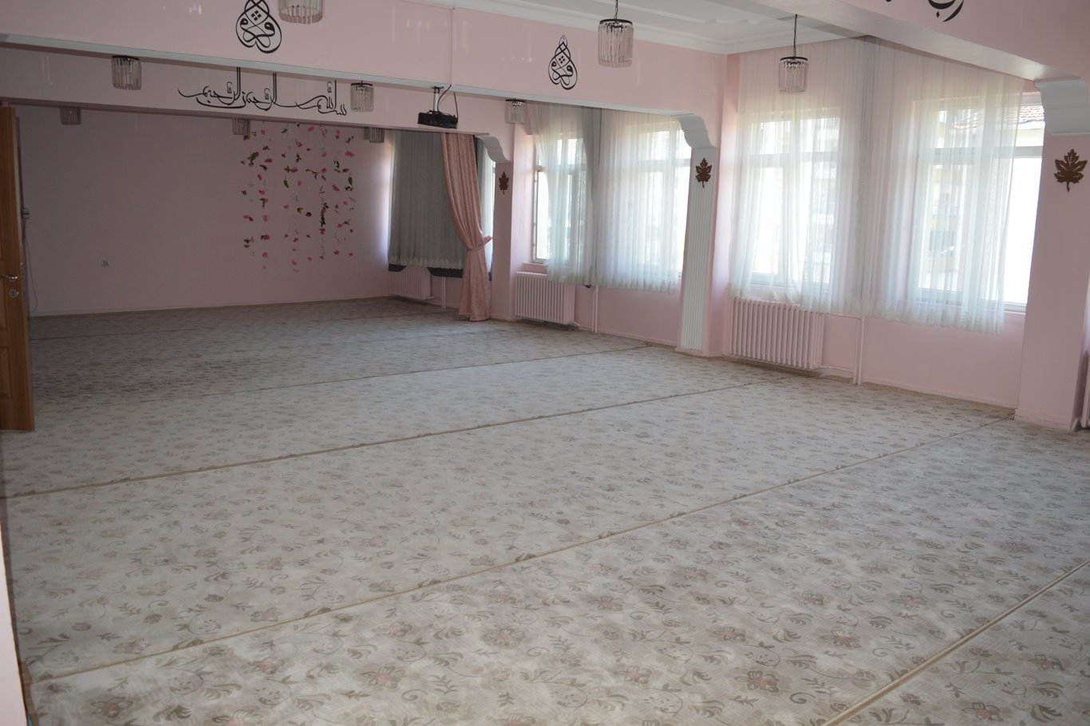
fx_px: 817
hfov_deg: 67.4
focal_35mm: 27
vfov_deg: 47.9
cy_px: 363
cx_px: 545
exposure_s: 1/125
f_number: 4
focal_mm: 18
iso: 400
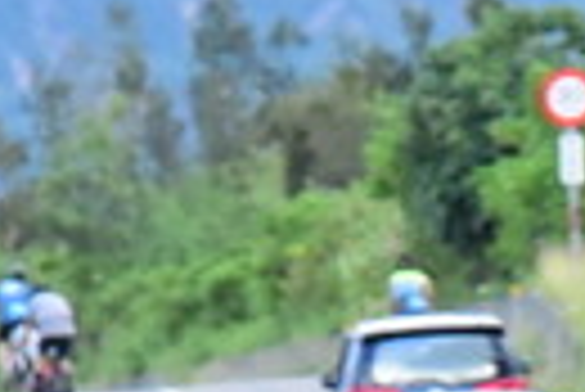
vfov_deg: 1.5
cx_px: 1148
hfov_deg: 2.2
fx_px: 15145
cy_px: 728
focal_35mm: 931
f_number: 8
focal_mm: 155
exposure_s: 1/4000
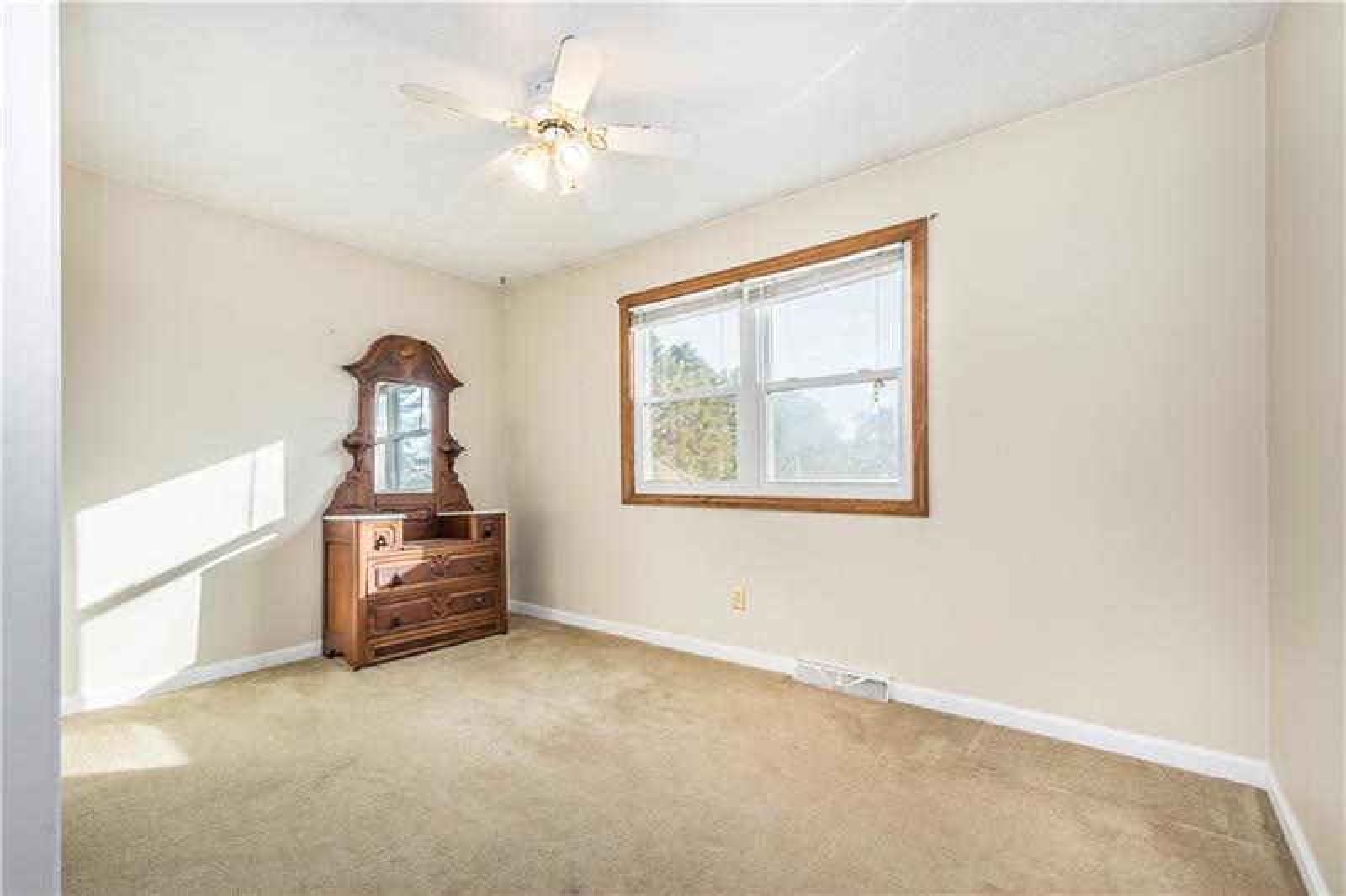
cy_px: 448
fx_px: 561
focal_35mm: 15
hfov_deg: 100.4
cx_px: 673
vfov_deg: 77.3
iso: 250
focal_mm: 10
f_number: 6.3
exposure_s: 1/250
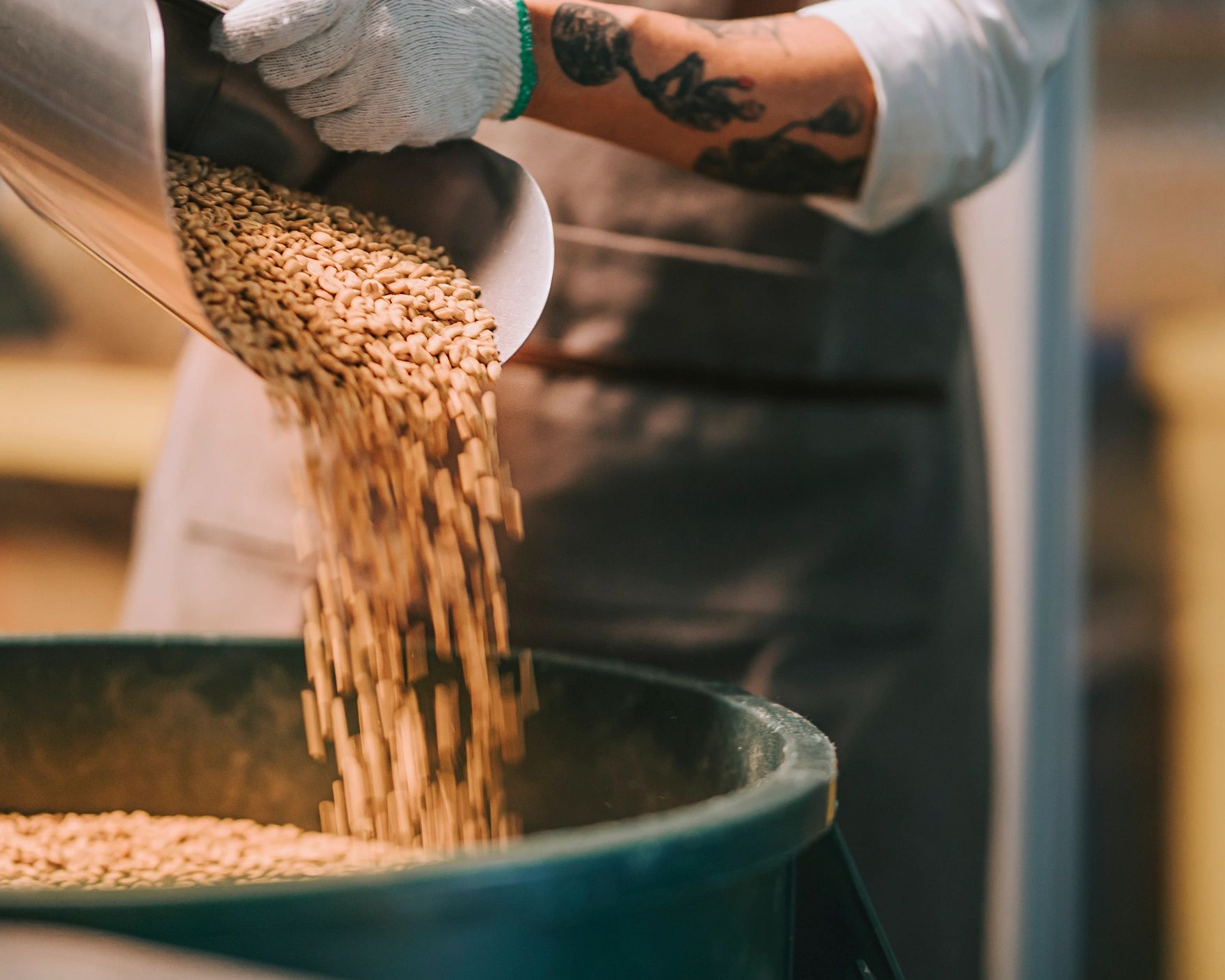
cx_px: 588
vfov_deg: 16.0
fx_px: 3481
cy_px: 490
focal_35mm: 96
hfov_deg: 20.0
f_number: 1.4
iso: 1000
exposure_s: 1/60
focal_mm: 85
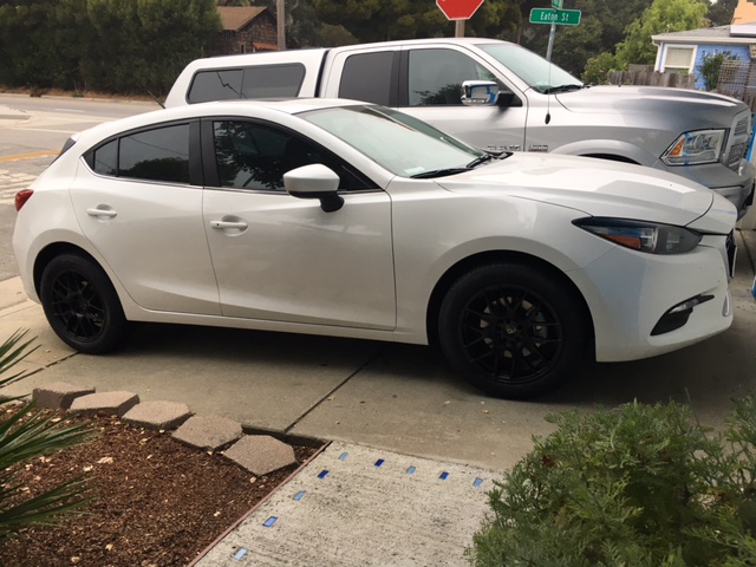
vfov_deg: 48.2
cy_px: 284
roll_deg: -3.4
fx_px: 633
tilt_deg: -17.0
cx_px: 378
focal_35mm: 29
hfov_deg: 61.7
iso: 25
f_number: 2.2
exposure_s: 1/40
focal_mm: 4.15
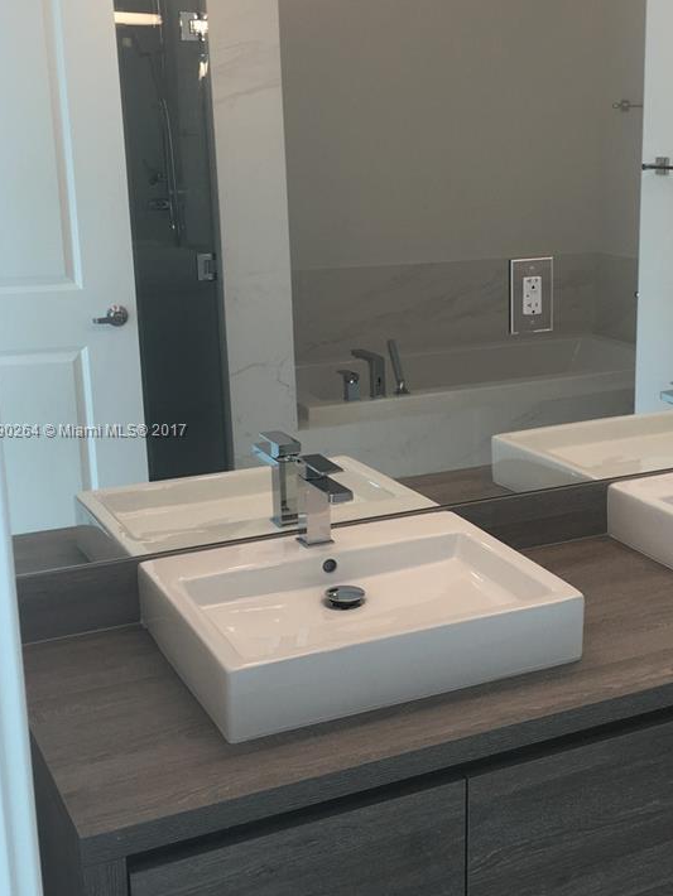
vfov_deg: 38.9
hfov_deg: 29.1
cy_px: 432
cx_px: 524
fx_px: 1269
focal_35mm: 49
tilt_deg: -13.0
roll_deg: -0.4
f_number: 2.2
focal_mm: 4.15
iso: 25
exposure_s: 1/60
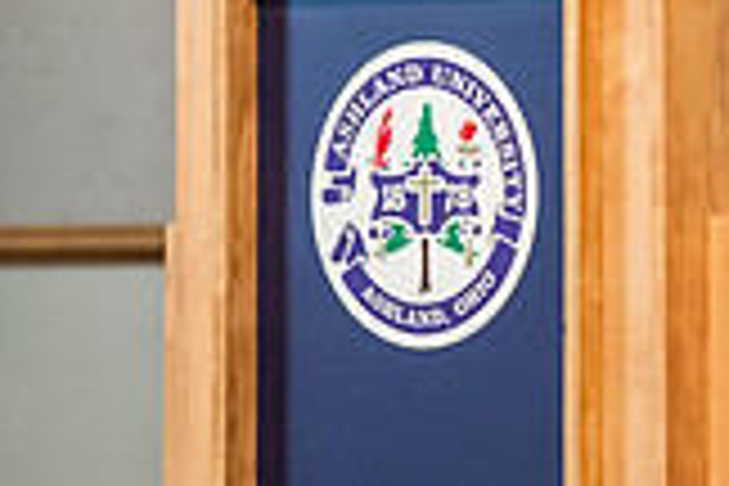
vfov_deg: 2.0
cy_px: -290
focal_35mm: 682
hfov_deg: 3.0
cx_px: 756
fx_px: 13809
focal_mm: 190
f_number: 3.2
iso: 1600
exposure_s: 1/200
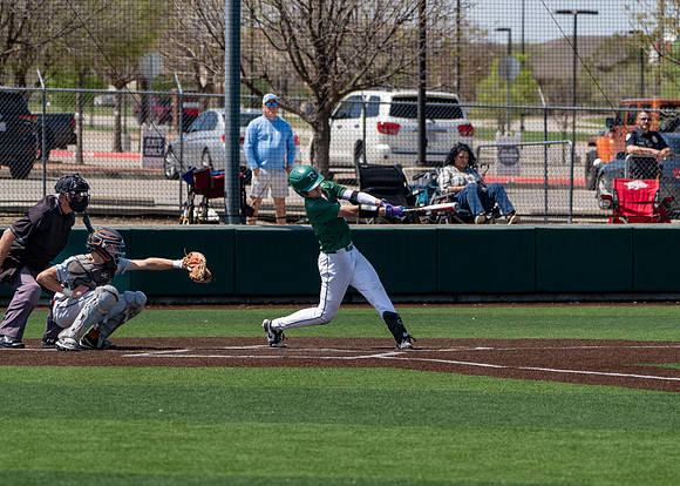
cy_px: 243
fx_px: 5167
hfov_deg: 7.5
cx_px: 339
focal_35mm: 268
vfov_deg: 5.4
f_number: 8
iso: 800
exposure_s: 1/2500
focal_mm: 253
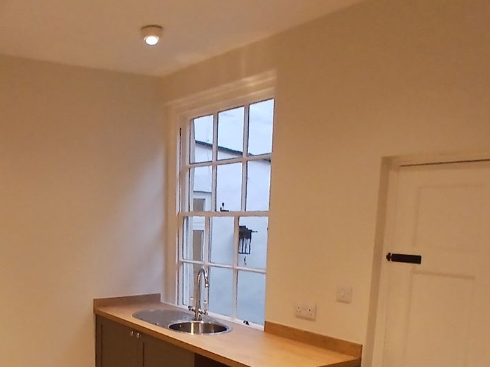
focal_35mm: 27
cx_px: 128
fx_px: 382
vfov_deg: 48.7
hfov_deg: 62.0
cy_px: 289
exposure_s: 1/50
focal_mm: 1.4
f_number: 2.2
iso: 80
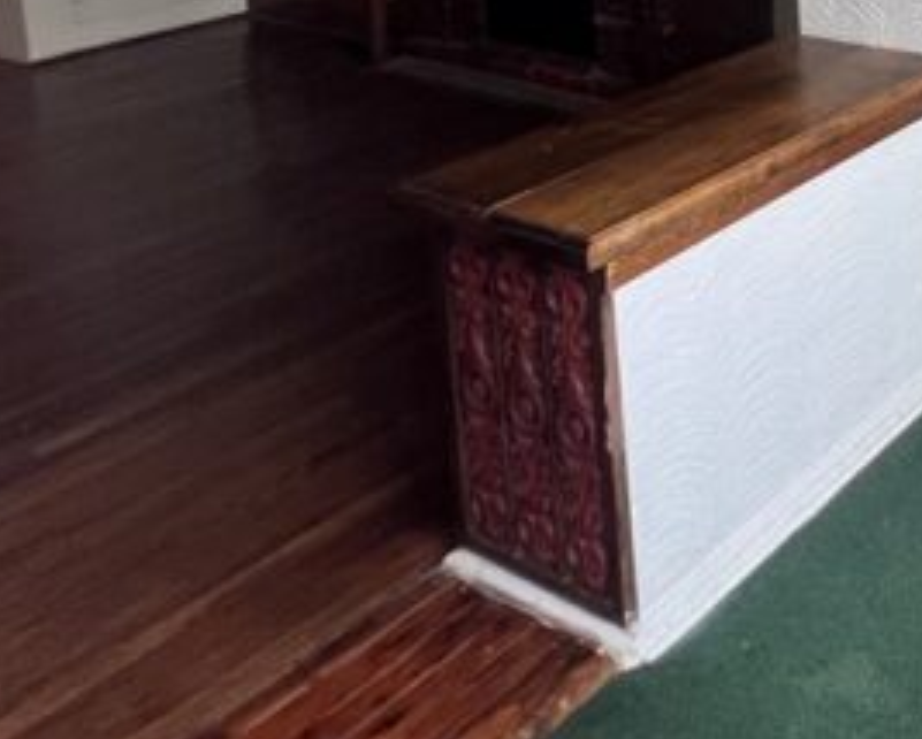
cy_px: -211
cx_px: 1160
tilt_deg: -3.6
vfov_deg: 31.0
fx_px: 1038
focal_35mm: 38
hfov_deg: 35.3
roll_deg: +1.7
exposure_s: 1/99
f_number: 1.8
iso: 100
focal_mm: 1.57
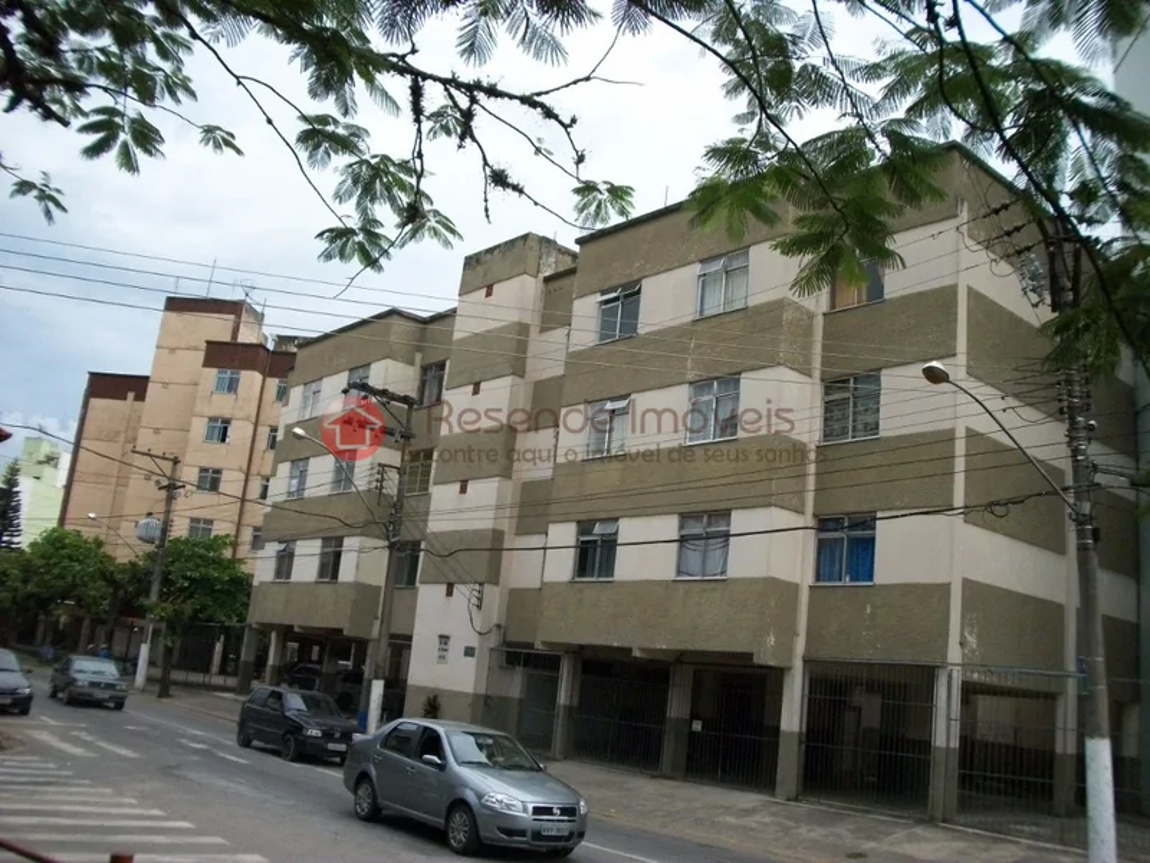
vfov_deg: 44.2
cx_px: 575
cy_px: 432
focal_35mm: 32
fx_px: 1063
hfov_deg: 56.8
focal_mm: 5.7
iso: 285
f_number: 2.9
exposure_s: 1/500
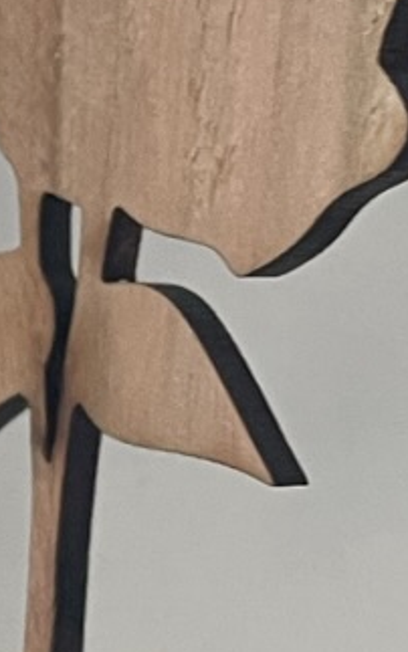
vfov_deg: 12.0
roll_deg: -2.1
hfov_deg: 6.9
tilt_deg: -5.0
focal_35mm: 175
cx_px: -689
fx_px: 3112
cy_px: 390
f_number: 1.6
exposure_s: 1/50
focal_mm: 4.2
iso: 80
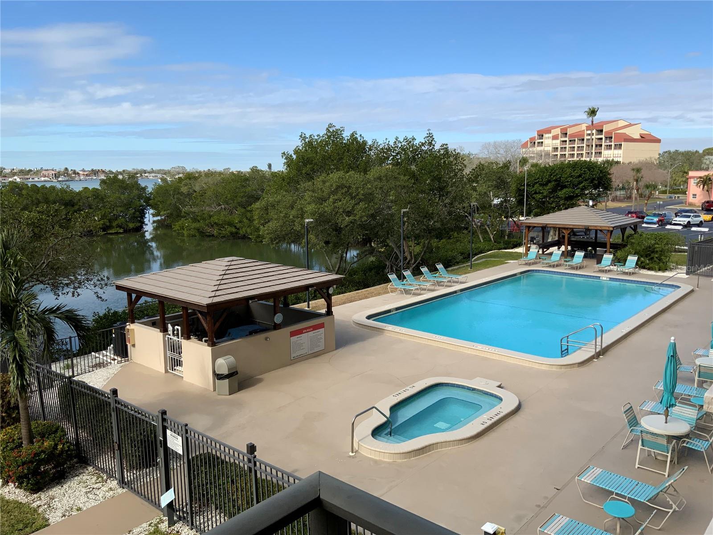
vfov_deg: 48.2
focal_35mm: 29
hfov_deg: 61.7
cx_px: 356
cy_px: 268
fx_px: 597
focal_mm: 3
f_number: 1.8
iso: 16
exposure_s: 1/1848
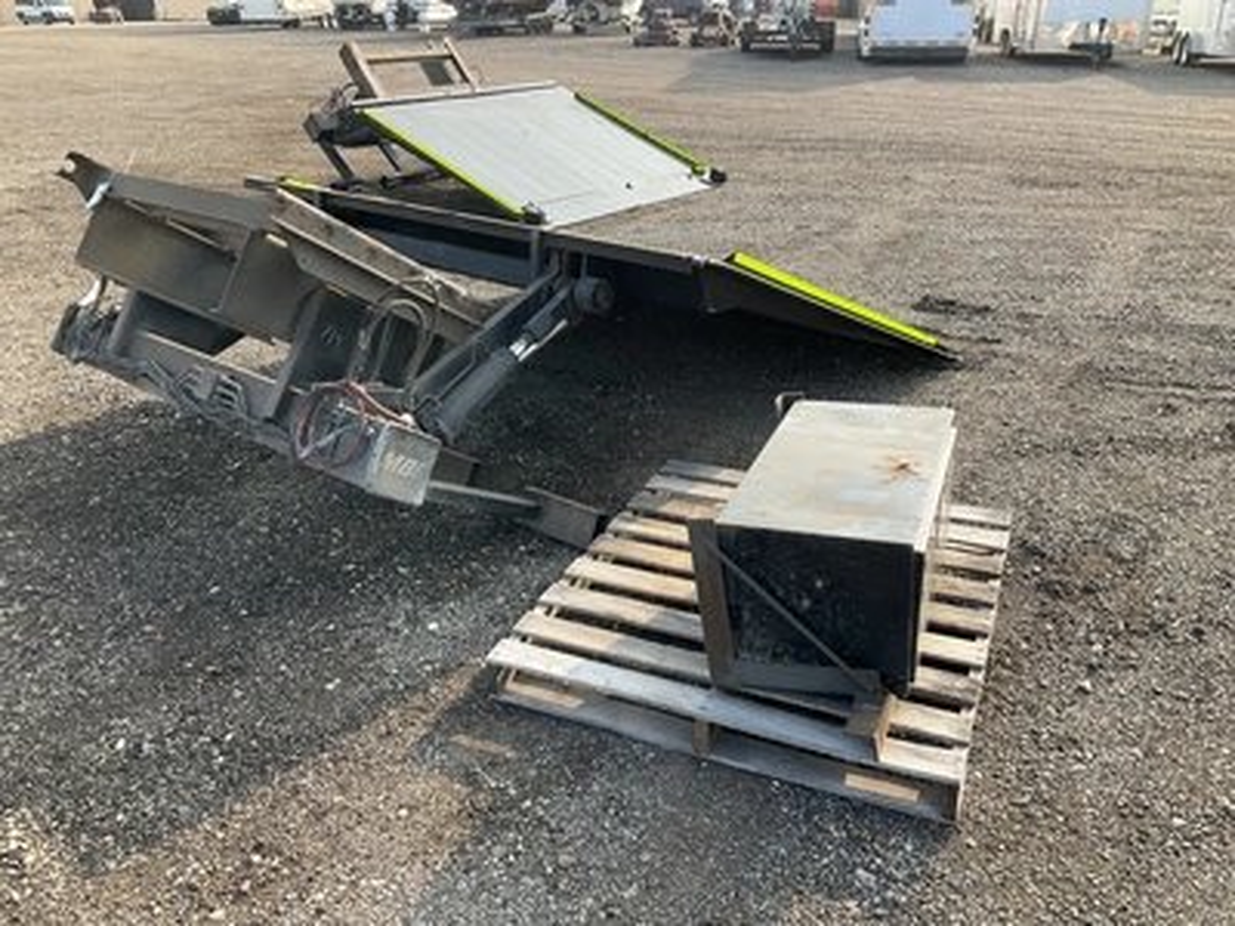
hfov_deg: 61.7
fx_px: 1035
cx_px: 618
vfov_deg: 48.2
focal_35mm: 29
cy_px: 463
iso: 25
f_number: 1.8
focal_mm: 3
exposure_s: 1/400
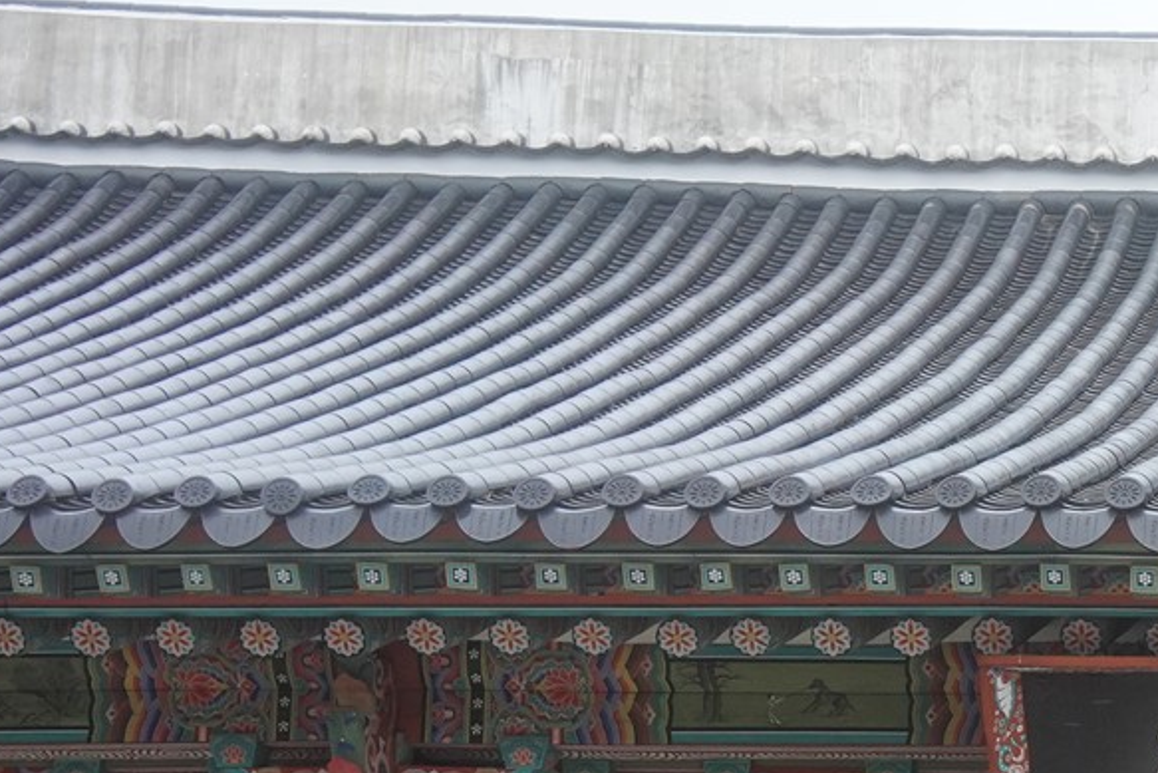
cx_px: 1672
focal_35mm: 120
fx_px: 3861
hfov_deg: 15.8
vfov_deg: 11.2
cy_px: 988
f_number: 9
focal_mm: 35
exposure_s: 1/100
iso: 1250
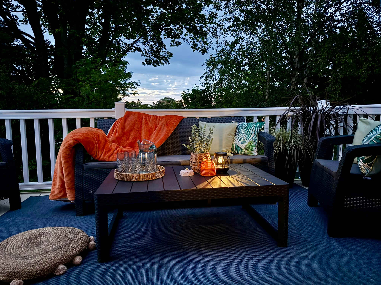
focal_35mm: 24
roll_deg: +0.5
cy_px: 142
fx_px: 264
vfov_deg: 56.8
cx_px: 190
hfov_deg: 71.6
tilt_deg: -6.0
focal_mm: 6.76
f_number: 1.78
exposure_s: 1/9
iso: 1250
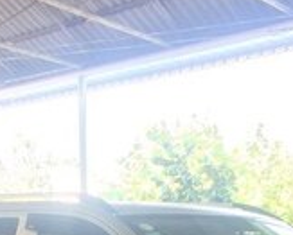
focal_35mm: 86
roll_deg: +1.5
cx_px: 149
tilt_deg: -11.9
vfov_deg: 16.1
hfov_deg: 22.2
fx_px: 747
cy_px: 371
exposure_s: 1/33
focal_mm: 4.15
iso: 40
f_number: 2.2
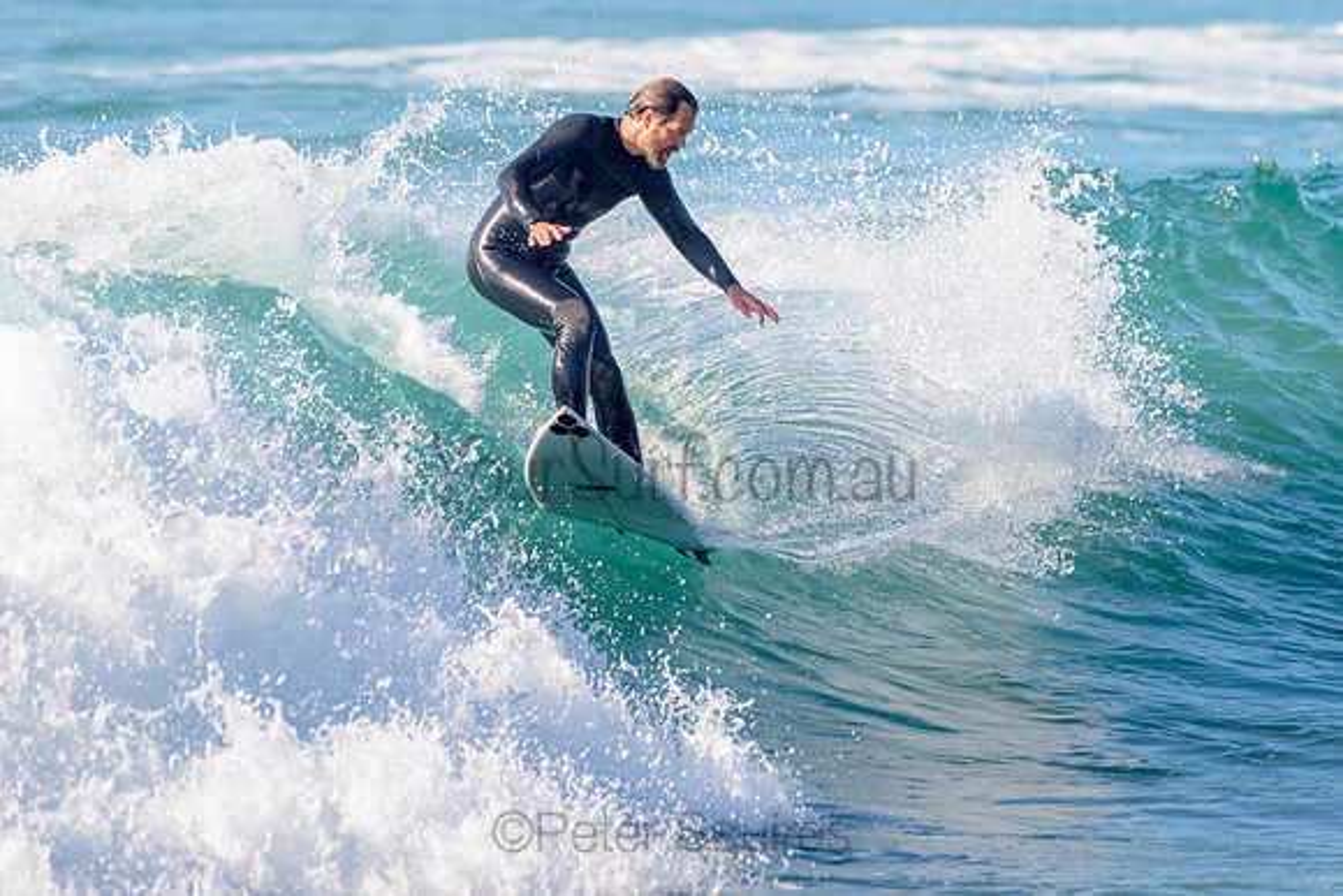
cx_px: 677
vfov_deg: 2.2
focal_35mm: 612
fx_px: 22845
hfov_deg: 3.4
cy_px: 357
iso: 320
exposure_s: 1/2000
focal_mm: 500
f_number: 5.6
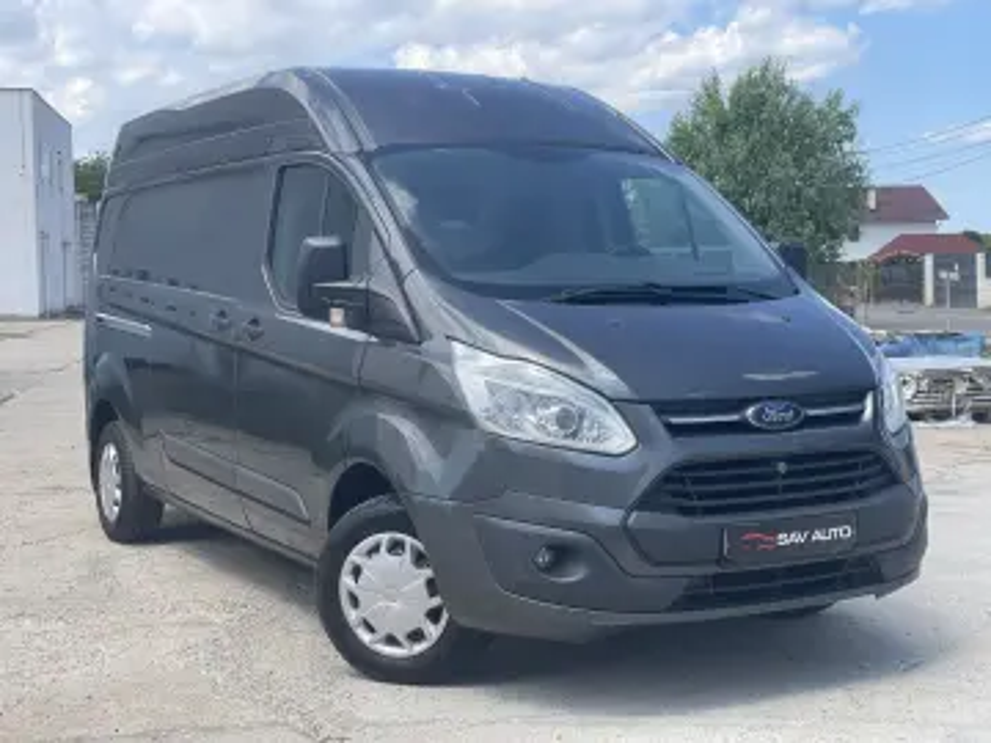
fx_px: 1489
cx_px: 496
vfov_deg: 28.0
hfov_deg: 36.8
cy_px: 372
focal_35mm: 52
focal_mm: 6
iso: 32
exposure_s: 1/727
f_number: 2
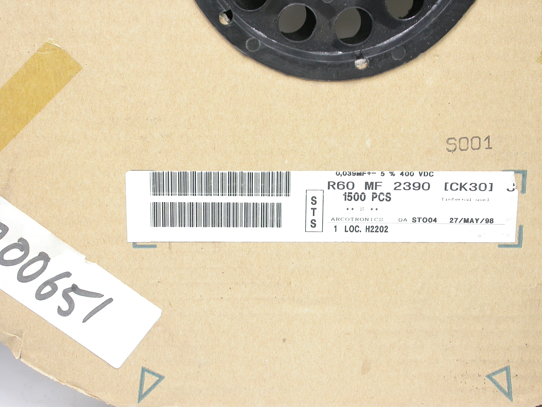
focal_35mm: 81
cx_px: 271
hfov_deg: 24.1
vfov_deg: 18.2
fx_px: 1268
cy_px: 204
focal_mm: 16.9
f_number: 4
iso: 100
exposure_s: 1/26.4
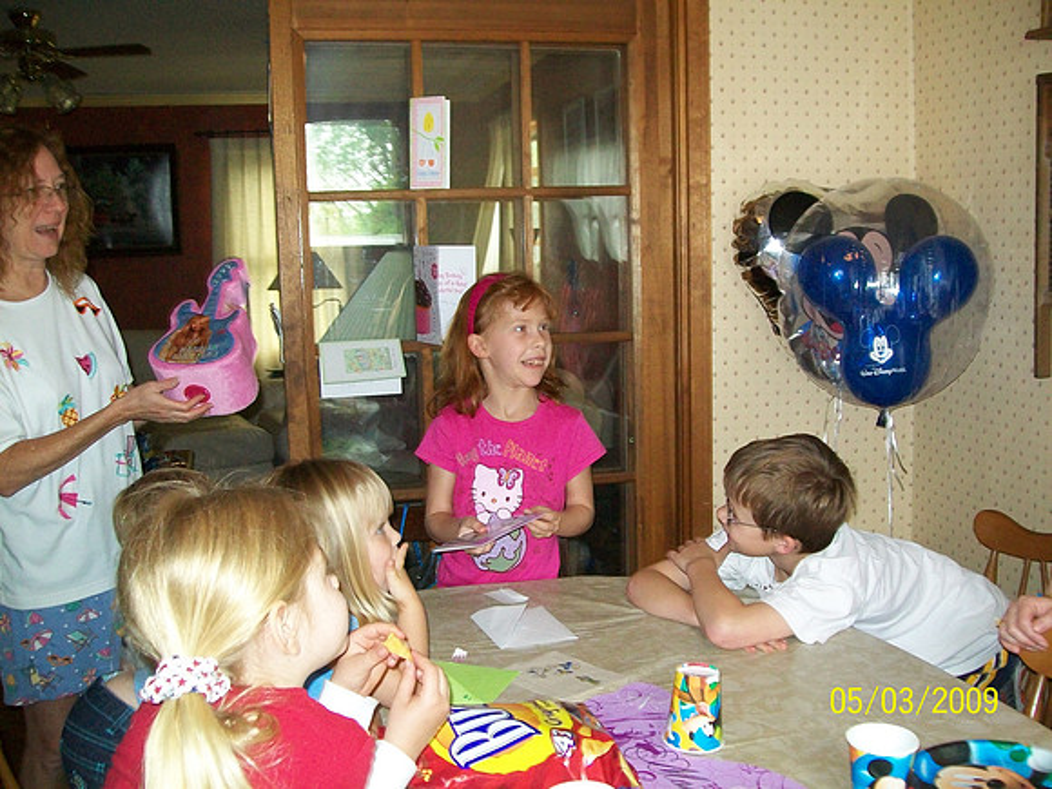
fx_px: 1094
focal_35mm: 36
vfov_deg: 39.7
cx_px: 526
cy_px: 394
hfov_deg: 51.4
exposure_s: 1/60
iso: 160
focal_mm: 6
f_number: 2.7
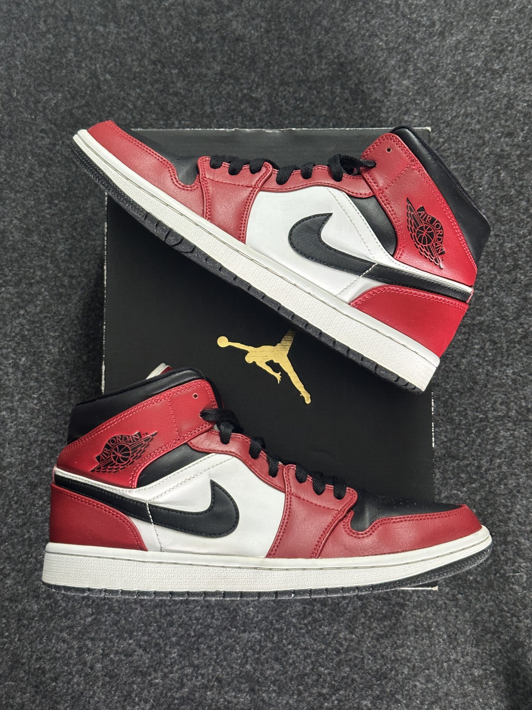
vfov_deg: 39.7
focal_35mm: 48
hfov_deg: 30.3
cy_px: 355
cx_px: 266
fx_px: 984
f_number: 1.78
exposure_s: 1/50
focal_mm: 6.86
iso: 250
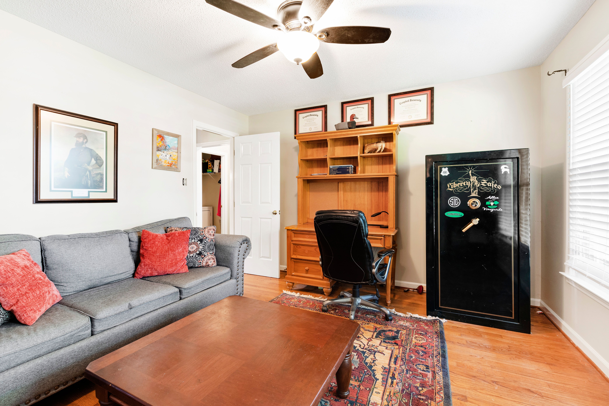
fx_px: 254
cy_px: 203
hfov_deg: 100.4
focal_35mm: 15
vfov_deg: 77.3
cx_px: 304
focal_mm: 10
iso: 100
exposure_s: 2
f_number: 8
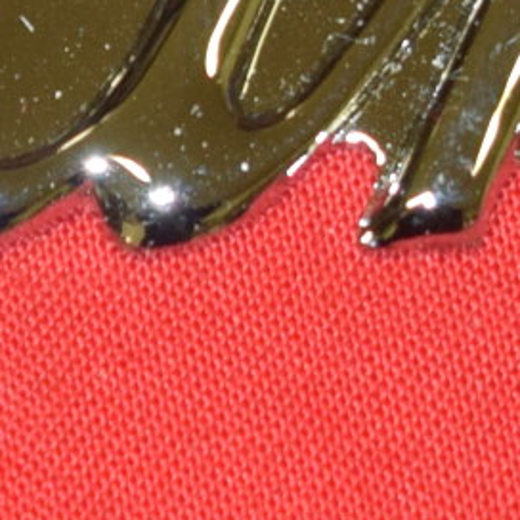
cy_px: 38
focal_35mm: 449
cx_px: -474
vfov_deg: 3.9
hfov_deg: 3.9
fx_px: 7631
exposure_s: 1/60
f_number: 5
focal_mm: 32
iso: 500
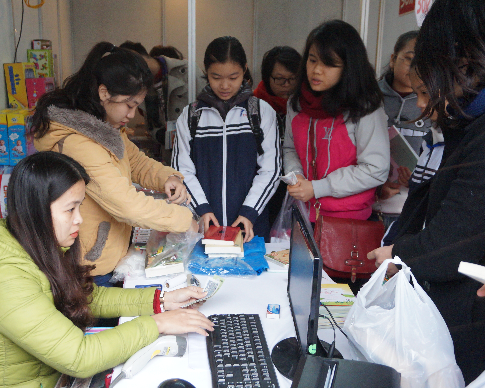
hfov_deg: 47.8
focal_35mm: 38
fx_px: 545
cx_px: 209
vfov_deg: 39.2
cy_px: 195
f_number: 4
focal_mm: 22
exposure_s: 1/250
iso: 3200
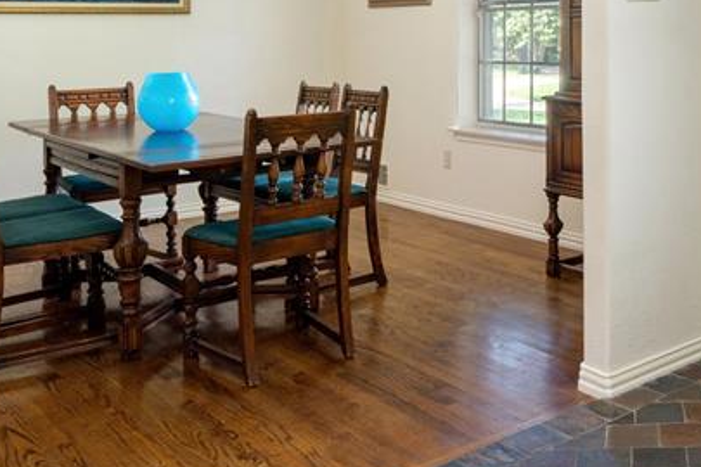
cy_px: 26
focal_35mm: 43
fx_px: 837
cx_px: 670
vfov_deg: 29.6
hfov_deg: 40.8
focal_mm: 17
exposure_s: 1/4
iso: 250
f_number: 14
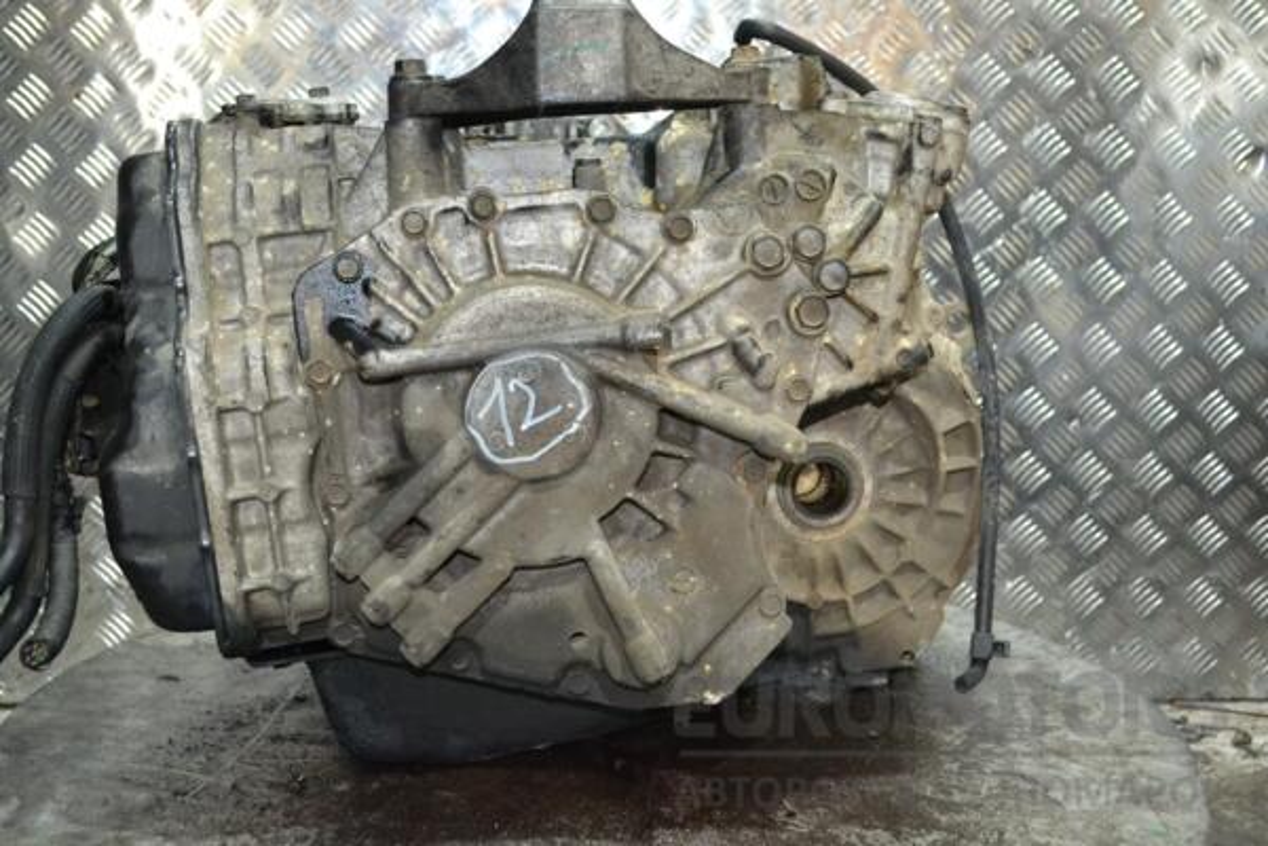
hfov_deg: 45.0
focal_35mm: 44
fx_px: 1532
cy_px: 423
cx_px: 634
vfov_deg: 30.8
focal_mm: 29
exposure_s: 1/60
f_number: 4.5
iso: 2500
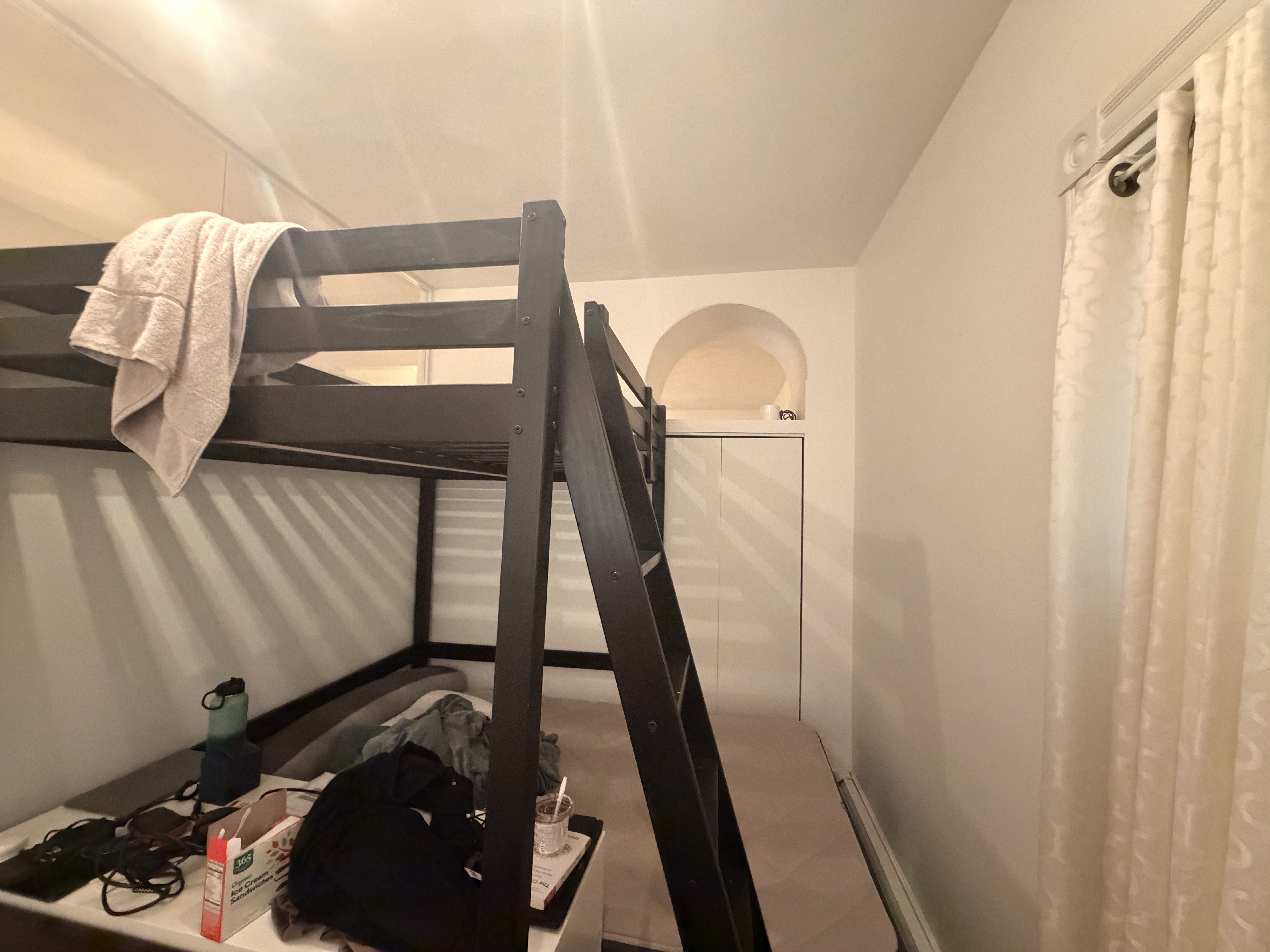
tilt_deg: +1.5
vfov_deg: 85.7
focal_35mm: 14
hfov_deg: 102.1
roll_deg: -1.1
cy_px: 476
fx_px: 514
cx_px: 635
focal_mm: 2.22
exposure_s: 1/60
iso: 1250
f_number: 2.2
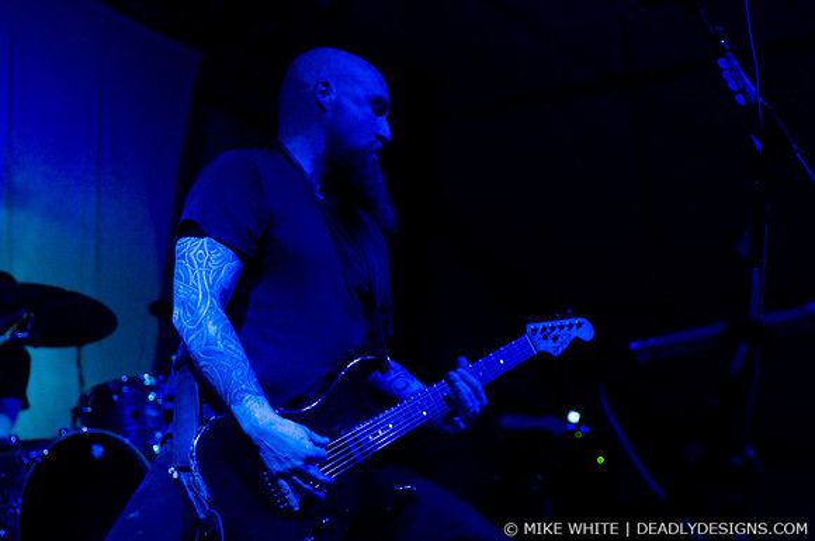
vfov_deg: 18.9
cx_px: 408
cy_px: 270
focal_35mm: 72
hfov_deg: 28.1
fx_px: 1628
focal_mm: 48
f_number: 2.8
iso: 1600
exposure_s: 1/60
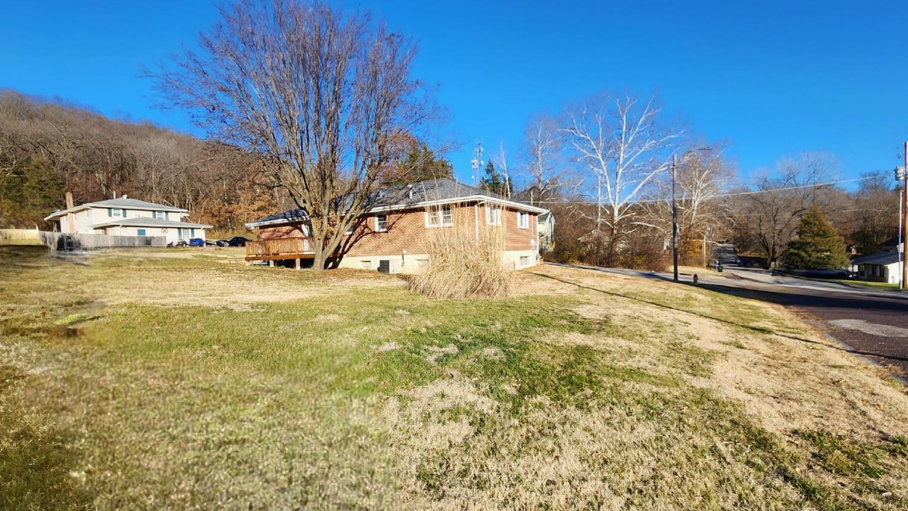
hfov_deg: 103.0
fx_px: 361
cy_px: 273
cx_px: 441
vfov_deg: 70.5
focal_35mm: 15
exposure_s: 1/1429
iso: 50
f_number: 2.2
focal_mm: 2.2
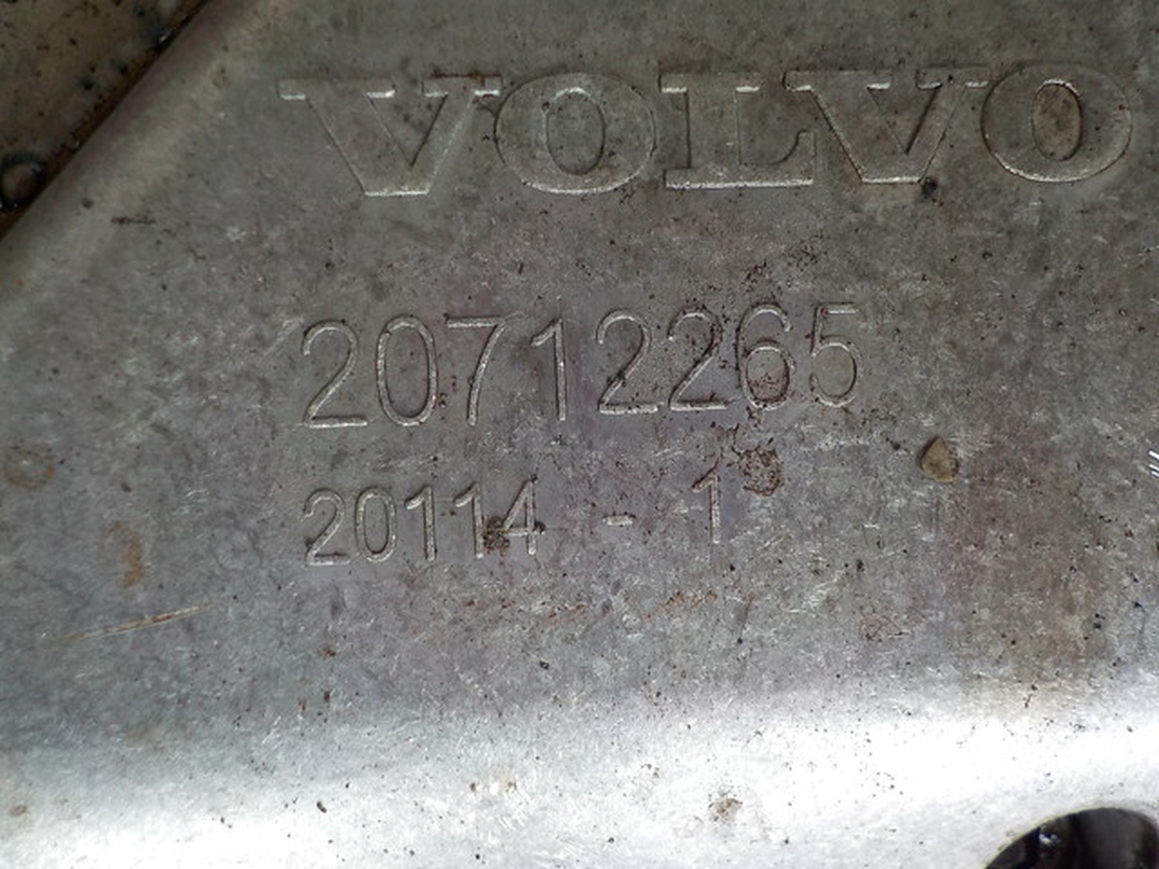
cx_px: 580
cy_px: 434
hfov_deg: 60.0
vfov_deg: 46.8
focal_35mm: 30
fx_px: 1004
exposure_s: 1/30
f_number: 3.3
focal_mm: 4.1
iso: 220
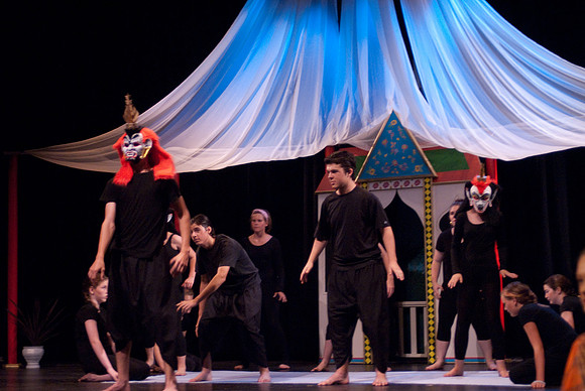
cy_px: 196
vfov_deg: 20.2
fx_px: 1098
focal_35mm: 68
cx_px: 292
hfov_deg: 29.8
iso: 1250
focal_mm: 45
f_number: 2.8
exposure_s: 1/60
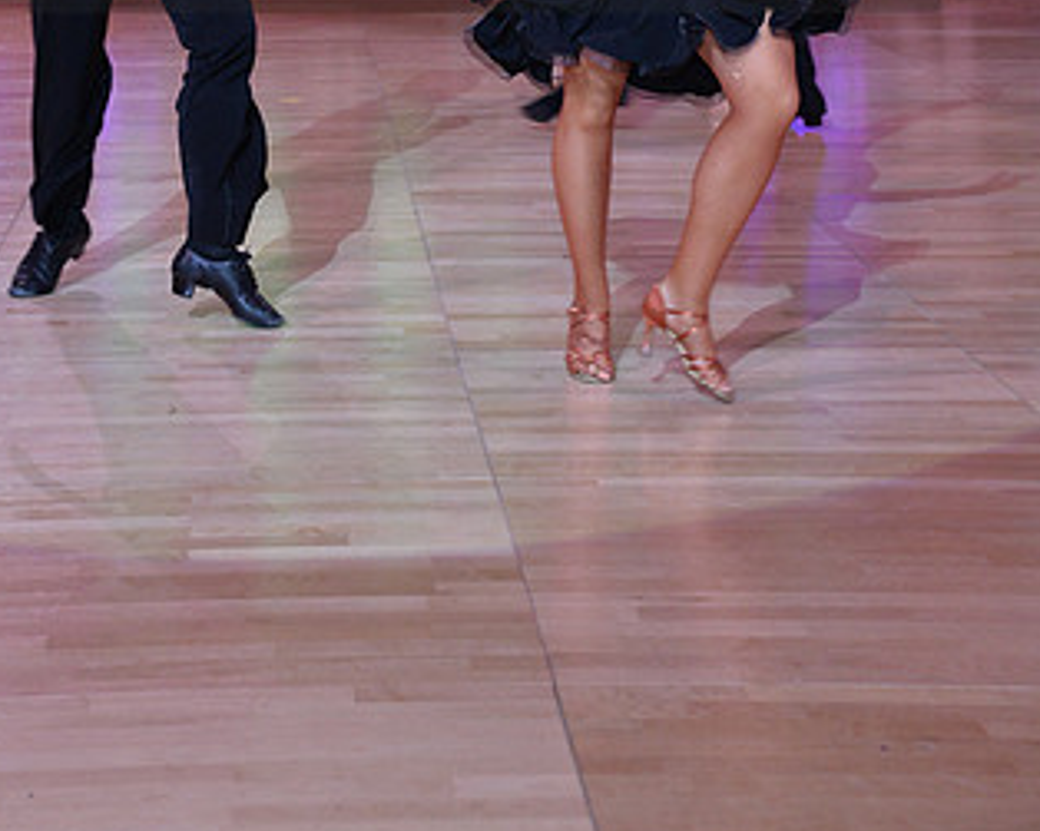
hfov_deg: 21.3
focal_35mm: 90
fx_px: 2769
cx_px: 485
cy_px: -96
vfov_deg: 16.5
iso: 1600
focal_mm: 52
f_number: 5
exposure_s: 1/250
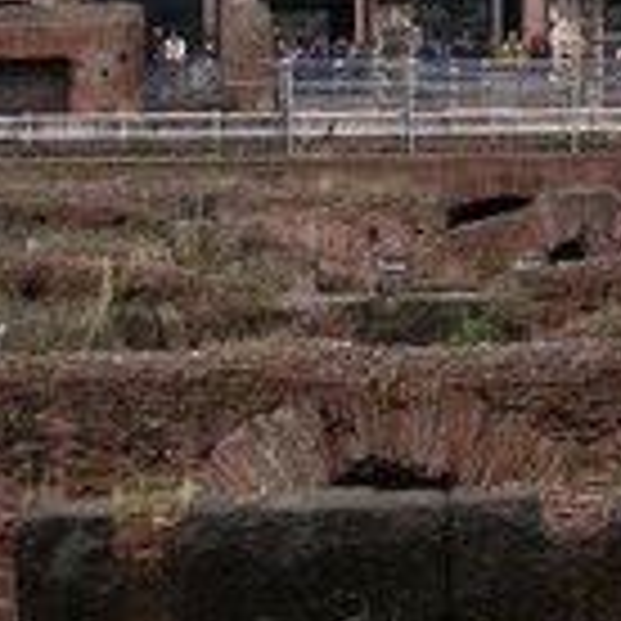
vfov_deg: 15.8
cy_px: 4
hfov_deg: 16.0
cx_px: 529
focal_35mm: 108
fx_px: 2192
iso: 100
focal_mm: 7.85
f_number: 2.6
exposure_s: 1/30
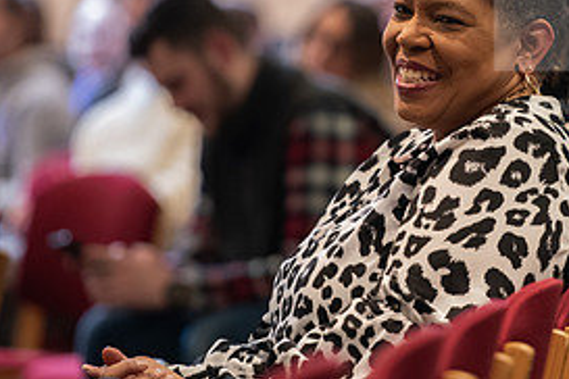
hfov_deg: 5.1
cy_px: 149
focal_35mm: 404
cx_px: 431
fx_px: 6385
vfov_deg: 3.4
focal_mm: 190
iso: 2000
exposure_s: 1/200
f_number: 2.8
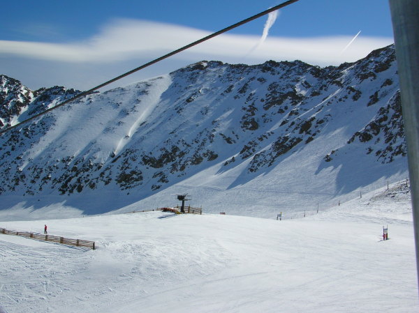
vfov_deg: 35.9
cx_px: 210
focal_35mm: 40
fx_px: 484
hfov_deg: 46.8
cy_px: 156
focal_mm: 6.6
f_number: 5.9
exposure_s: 1/693
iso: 50
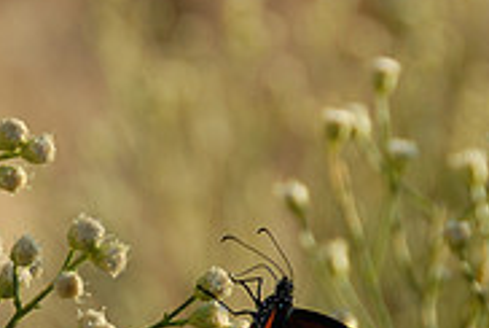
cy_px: 246
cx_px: 40
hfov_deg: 3.6
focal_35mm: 574
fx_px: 7809
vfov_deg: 2.4
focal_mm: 120
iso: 125
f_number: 7.1
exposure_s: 1/80
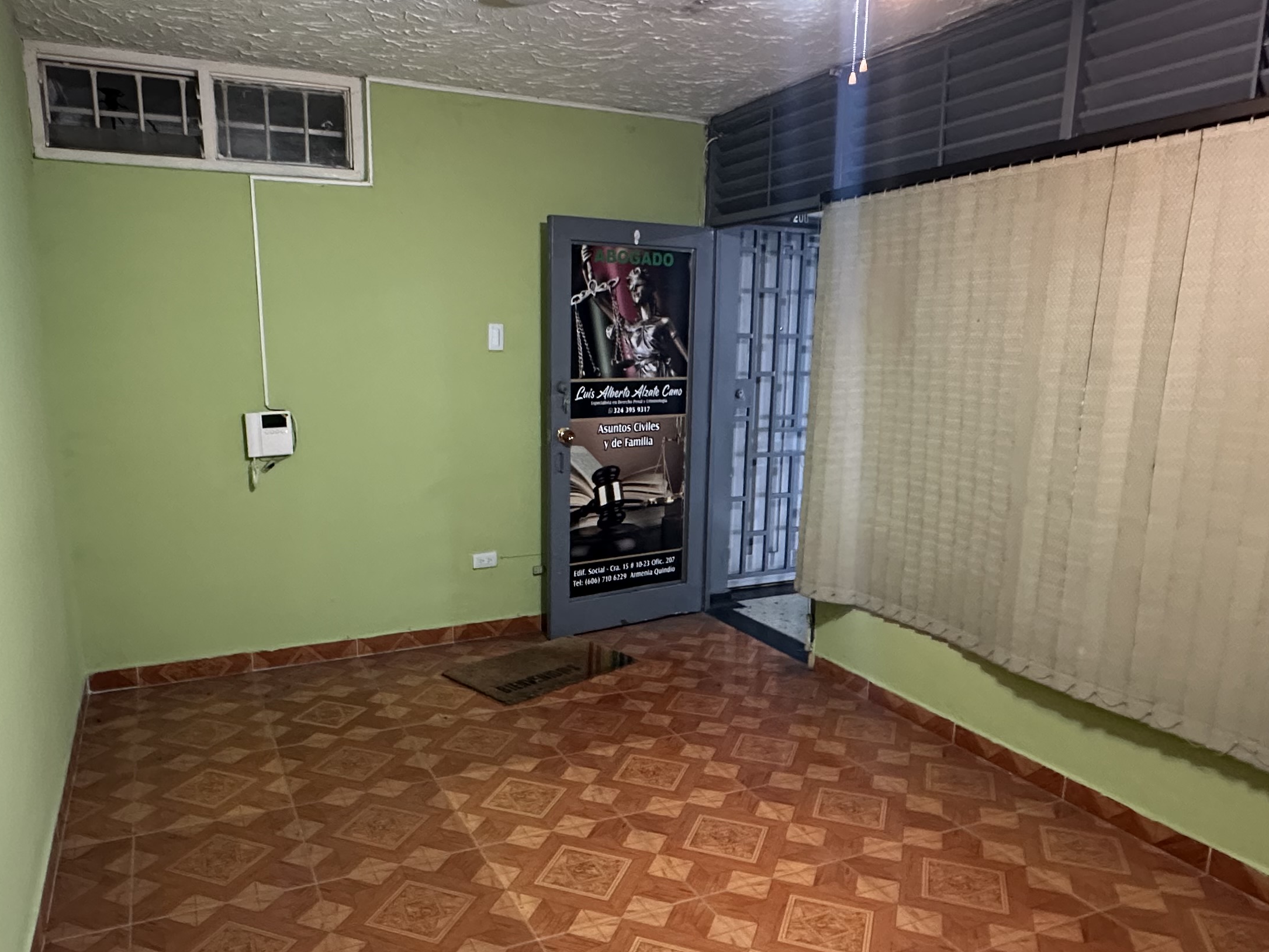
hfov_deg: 67.1
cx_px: 565
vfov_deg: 53.0
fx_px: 953
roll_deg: -0.2
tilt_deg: -11.9
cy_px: 526
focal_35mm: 26
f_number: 2.2
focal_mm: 2.22
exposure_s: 1/60
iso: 640
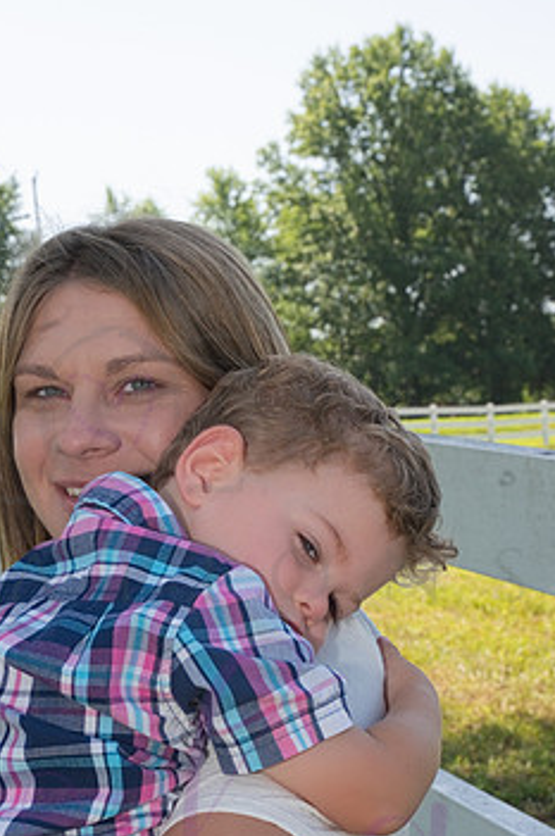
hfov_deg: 15.7
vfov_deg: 23.3
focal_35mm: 86
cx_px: 121
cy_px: 684
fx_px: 1995
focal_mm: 52
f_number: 14
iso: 400
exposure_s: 1/200
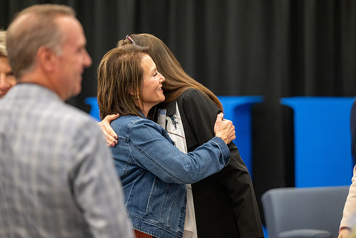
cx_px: 178
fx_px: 1533
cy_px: 119
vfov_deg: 8.9
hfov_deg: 13.2
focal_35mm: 155
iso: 2000
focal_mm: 155
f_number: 2.8
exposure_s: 1/200
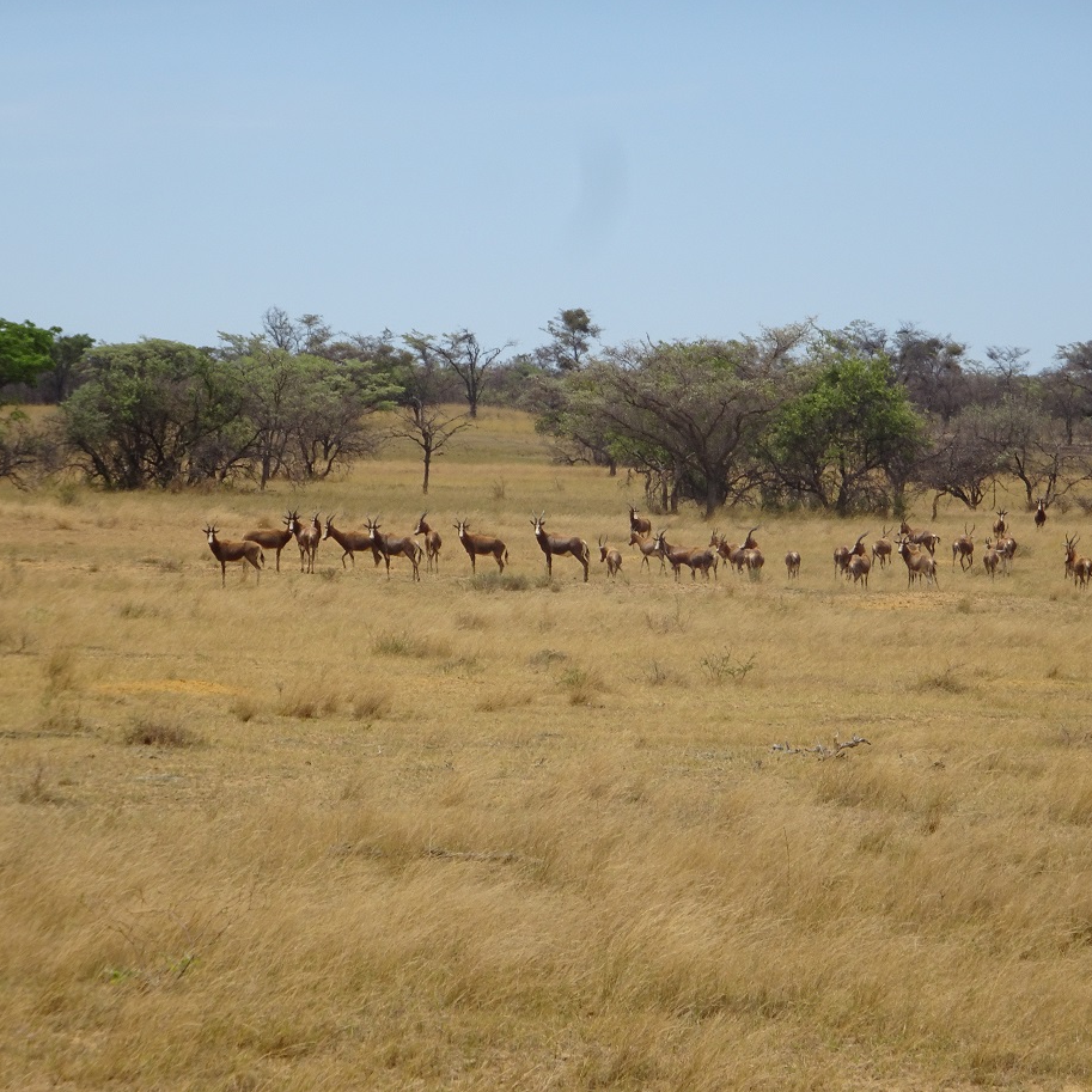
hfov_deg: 7.2
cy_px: 544
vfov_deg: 7.2
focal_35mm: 244
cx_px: 597
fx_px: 8708
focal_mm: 35.17
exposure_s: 1/400
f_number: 6.3
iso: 80
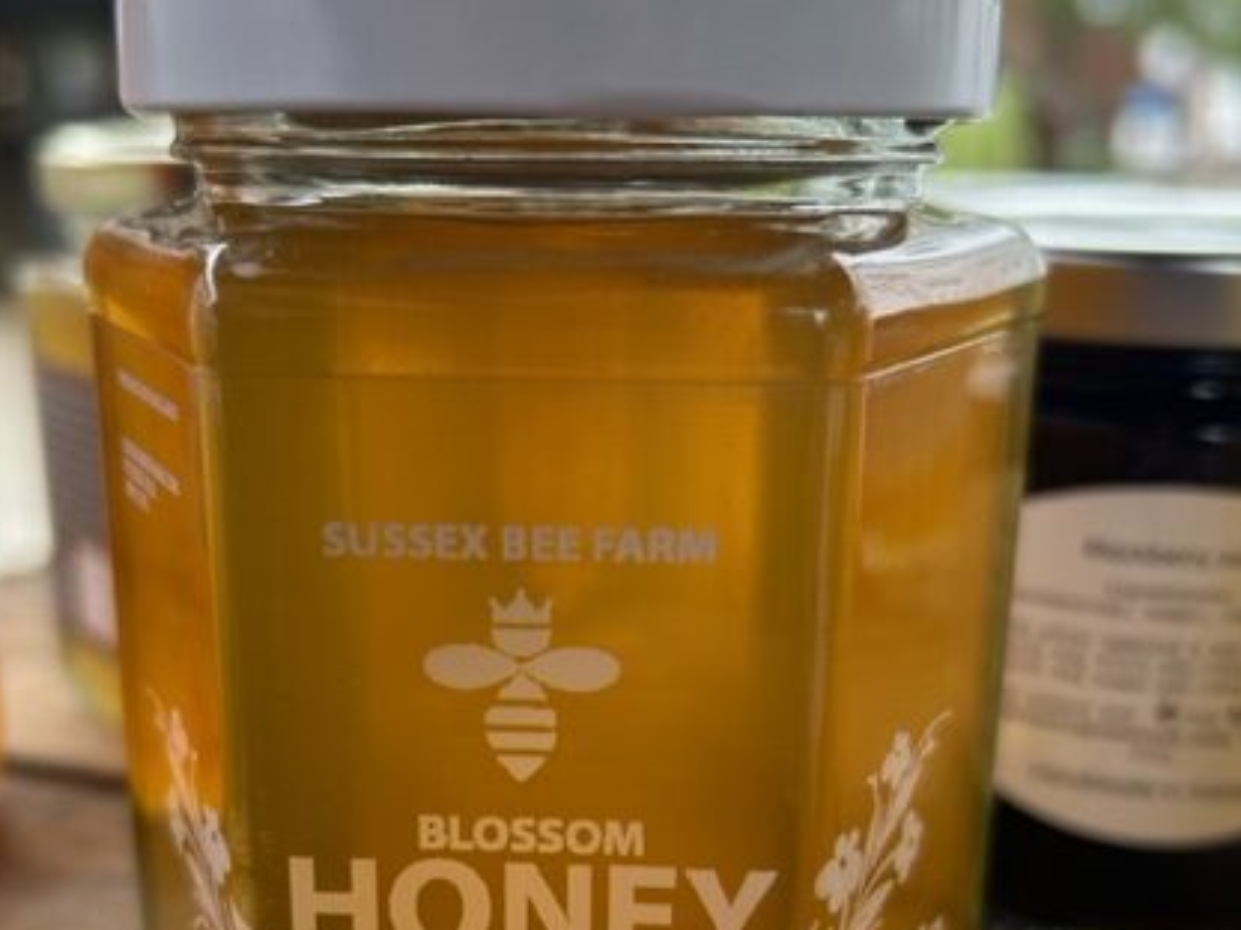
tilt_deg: -15.6
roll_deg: -1.8
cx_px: 552
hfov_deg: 46.7
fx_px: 1434
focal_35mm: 40
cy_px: 617
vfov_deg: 35.6
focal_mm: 5.7
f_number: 1.5
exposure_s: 1/297
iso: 50
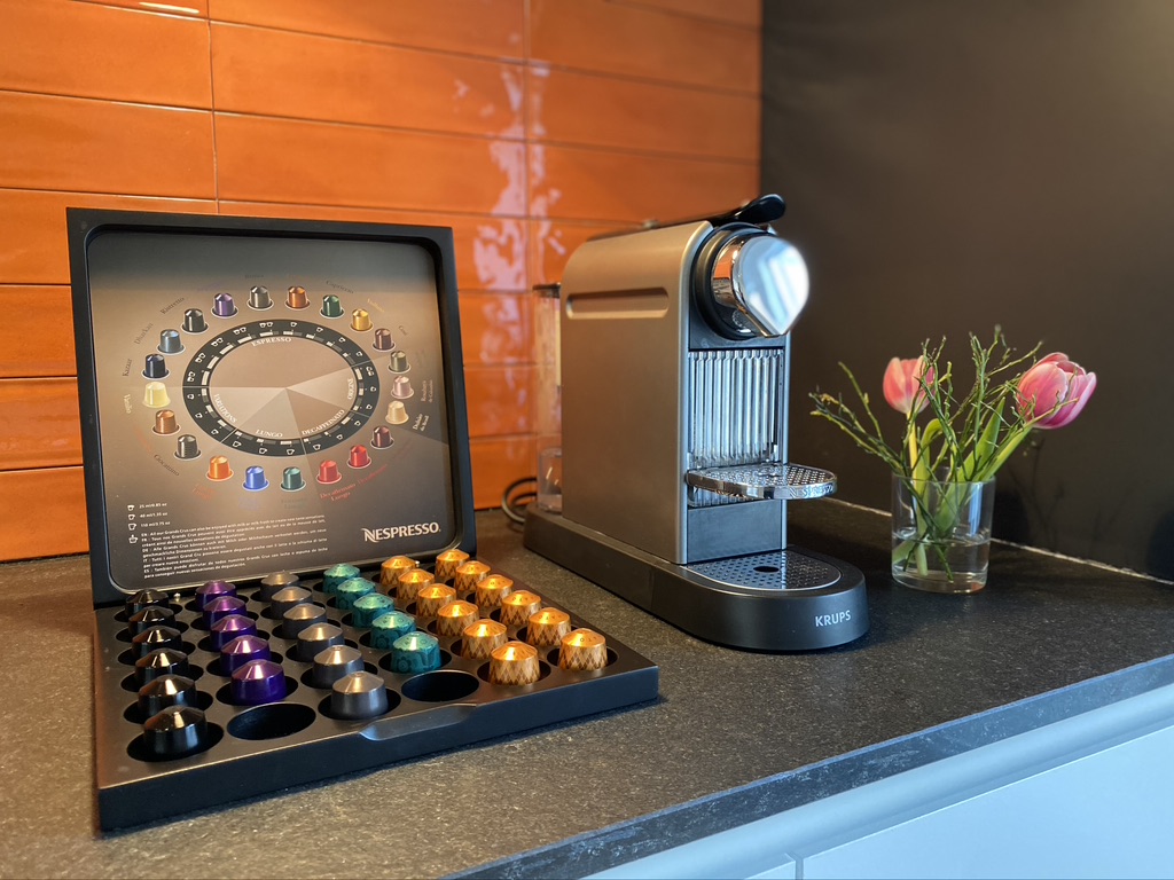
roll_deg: -0.1
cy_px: 440
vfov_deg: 53.1
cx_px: 587
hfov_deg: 67.3
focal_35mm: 26
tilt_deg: -6.9
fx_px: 882
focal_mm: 4.25
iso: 250
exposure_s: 1/50
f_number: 1.8
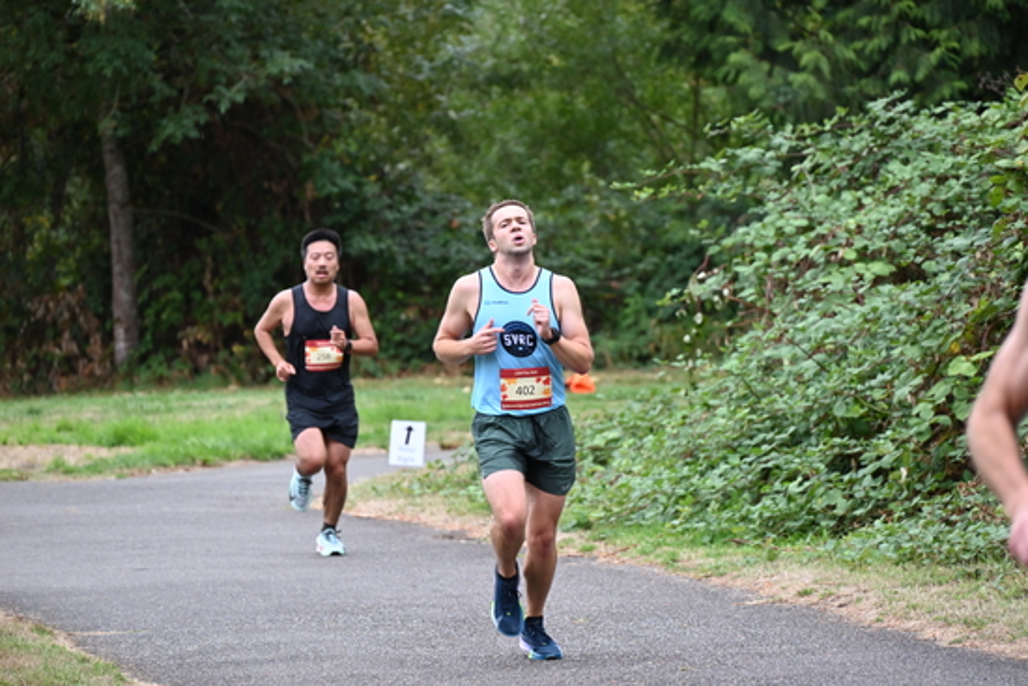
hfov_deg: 10.3
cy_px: 343
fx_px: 5712
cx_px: 514
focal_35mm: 200
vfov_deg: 6.9
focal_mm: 200
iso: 1600
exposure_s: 1/250
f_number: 6.3
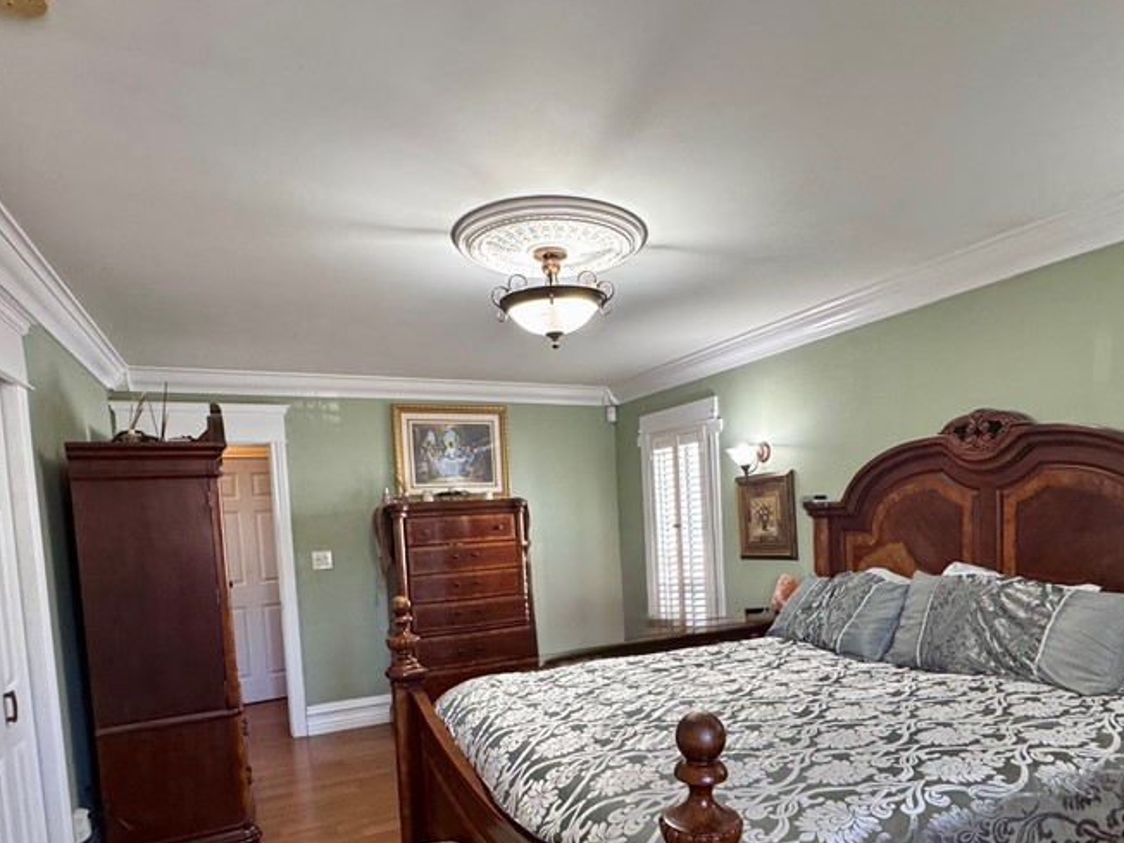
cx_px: 596
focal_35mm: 22
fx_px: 714
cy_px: 557
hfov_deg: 76.3
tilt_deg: -3.4
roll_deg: +2.2
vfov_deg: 59.8
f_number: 2.2
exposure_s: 1/60
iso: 200
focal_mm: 2.22
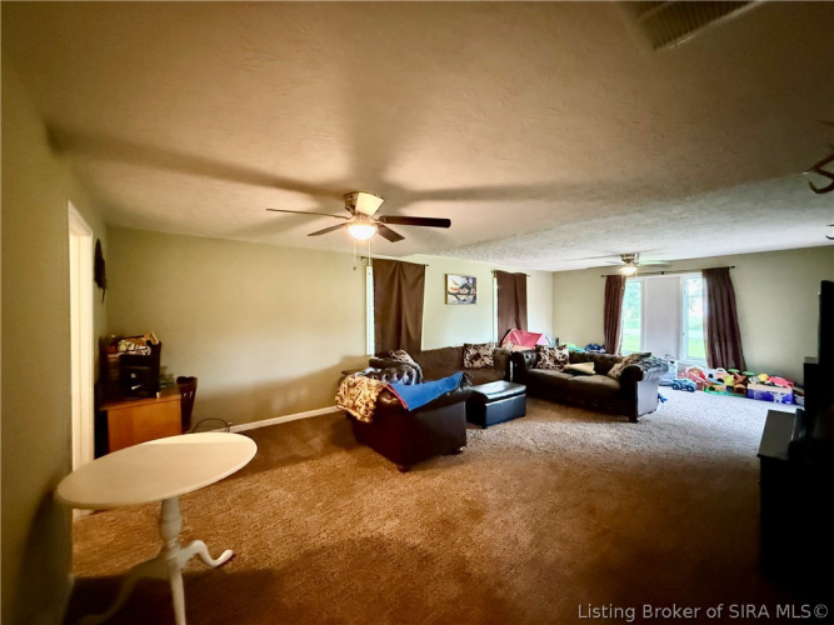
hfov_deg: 102.1
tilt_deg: +0.1
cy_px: 312
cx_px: 417
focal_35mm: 14
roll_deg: +0.0
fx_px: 337
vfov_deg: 85.7
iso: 1250
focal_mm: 2.22
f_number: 2.2
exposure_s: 1/40
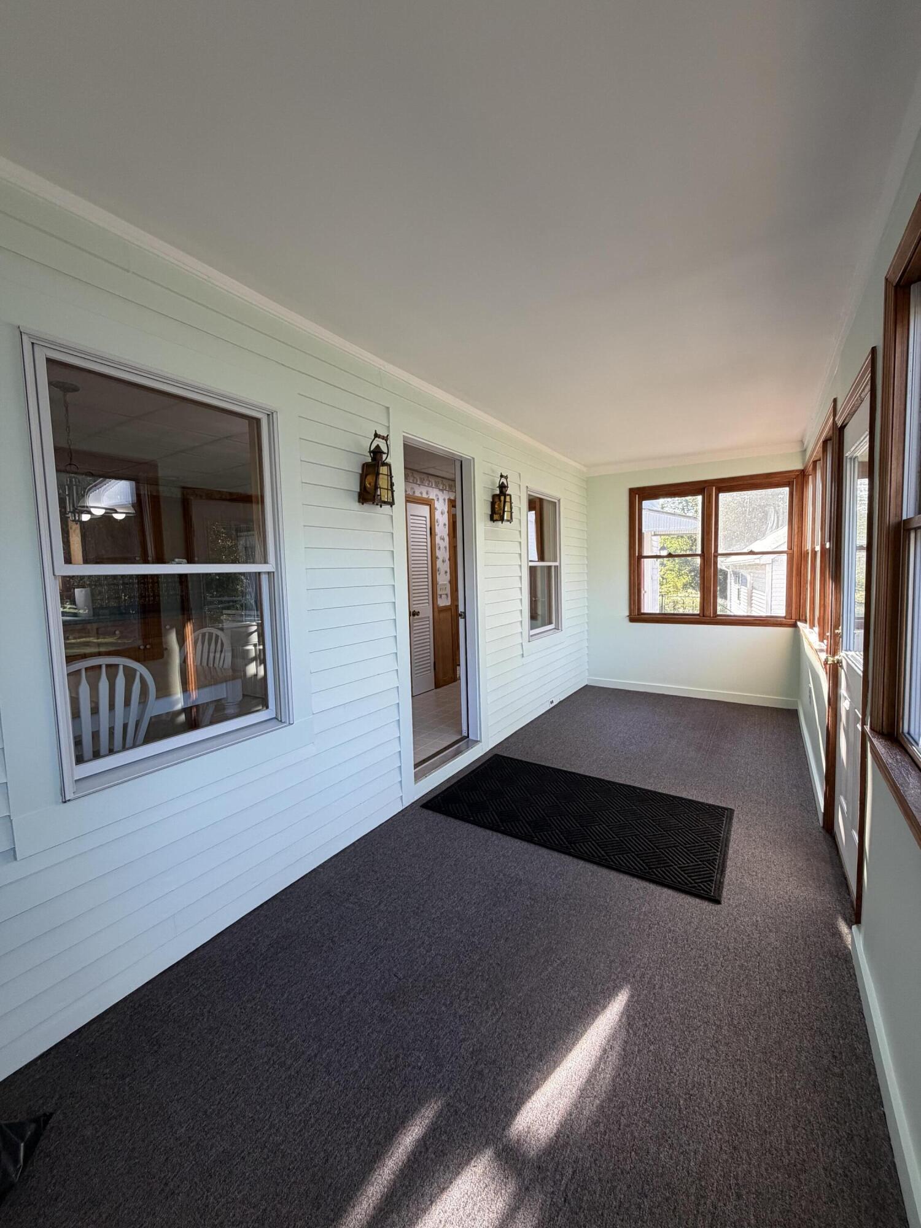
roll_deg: +0.3
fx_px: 497
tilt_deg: -5.1
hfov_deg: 85.7
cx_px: 460
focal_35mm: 14
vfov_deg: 102.1
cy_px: 614
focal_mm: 2.22
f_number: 2.2
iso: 160
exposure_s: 1/121
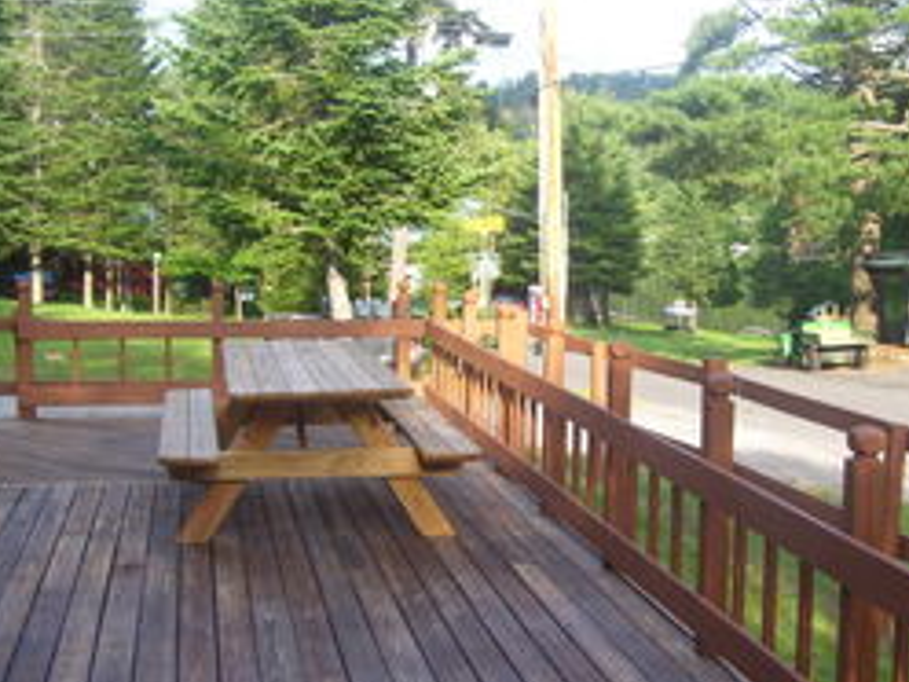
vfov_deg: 26.6
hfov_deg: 34.7
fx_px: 1444
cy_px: 337
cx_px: 586
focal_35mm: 55
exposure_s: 1/250
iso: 80
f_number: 2.7
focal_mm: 6
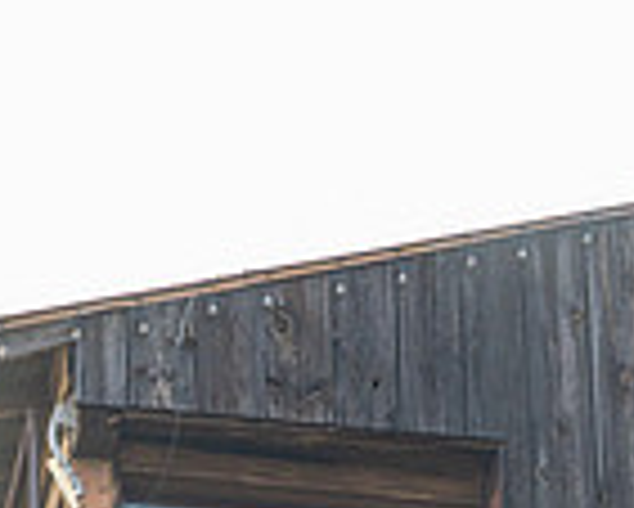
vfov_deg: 8.4
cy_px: 1140
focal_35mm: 171
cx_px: 277
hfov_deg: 11.3
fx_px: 3211
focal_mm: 24
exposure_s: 1/200
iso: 200
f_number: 7.1
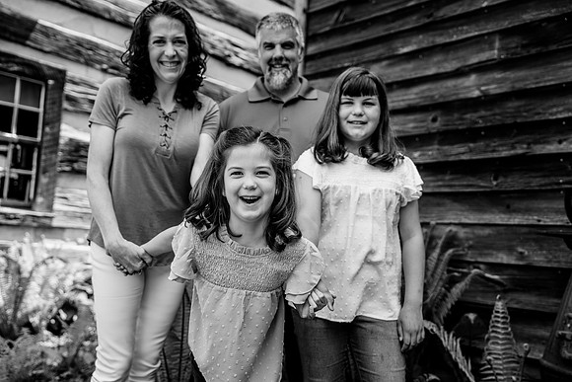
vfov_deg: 37.9
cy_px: 191
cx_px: 286
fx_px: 556
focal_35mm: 35
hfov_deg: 54.4
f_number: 2.8
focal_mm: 35
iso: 100
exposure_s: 1/800
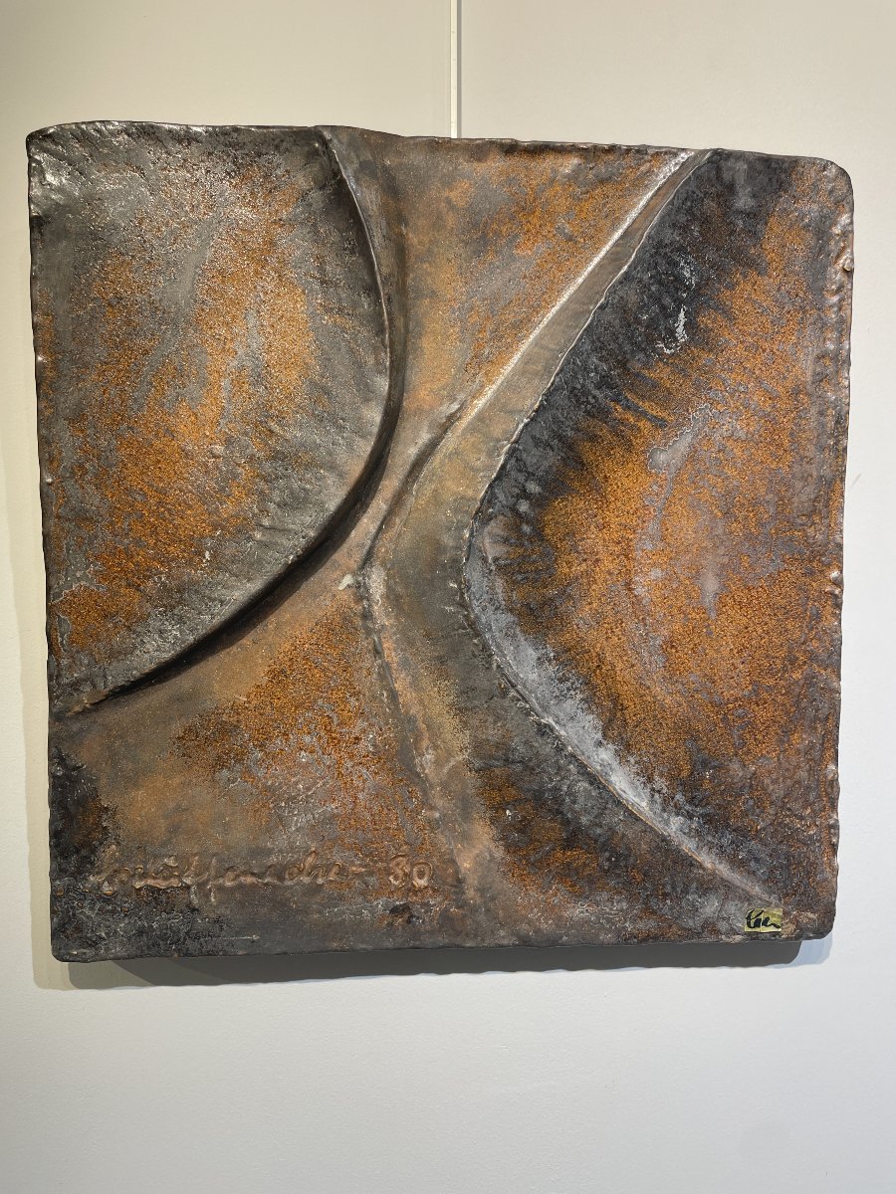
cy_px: 597
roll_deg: +1.2
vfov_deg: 67.3
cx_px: 448
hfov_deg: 53.1
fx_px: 897
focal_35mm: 26
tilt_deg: +2.8
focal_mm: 4.2
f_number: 1.6
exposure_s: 1/100
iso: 32
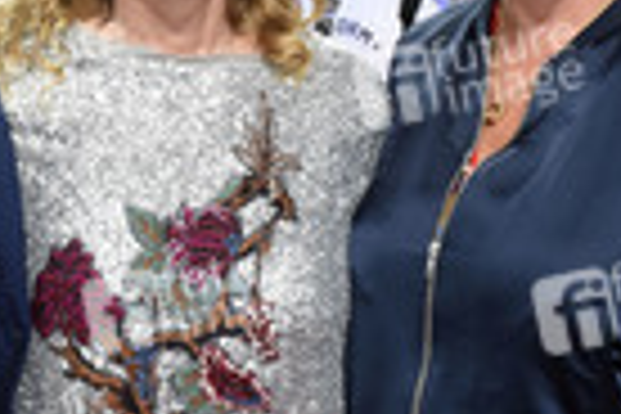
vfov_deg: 8.7
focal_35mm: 157
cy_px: 189
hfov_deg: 13.0
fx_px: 2708
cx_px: 79
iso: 640
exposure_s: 1/160
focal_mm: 32
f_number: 6.3
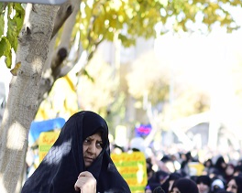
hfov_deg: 9.4
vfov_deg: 7.7
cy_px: 201
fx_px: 1432
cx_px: 341
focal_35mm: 200
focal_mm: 50
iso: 100
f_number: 2.8
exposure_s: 1/250
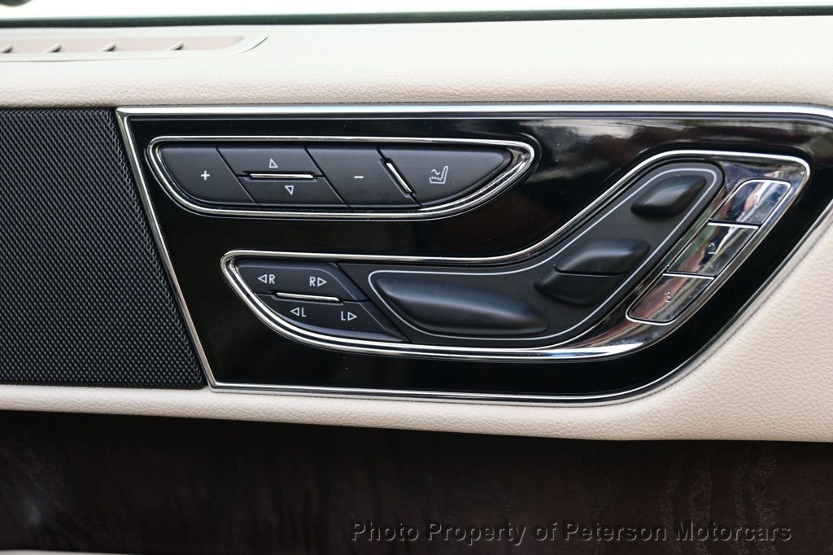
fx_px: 1353
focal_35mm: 58
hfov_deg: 34.2
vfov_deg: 23.2
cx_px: 416
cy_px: 278
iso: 110
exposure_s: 1/60
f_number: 5.6
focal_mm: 39
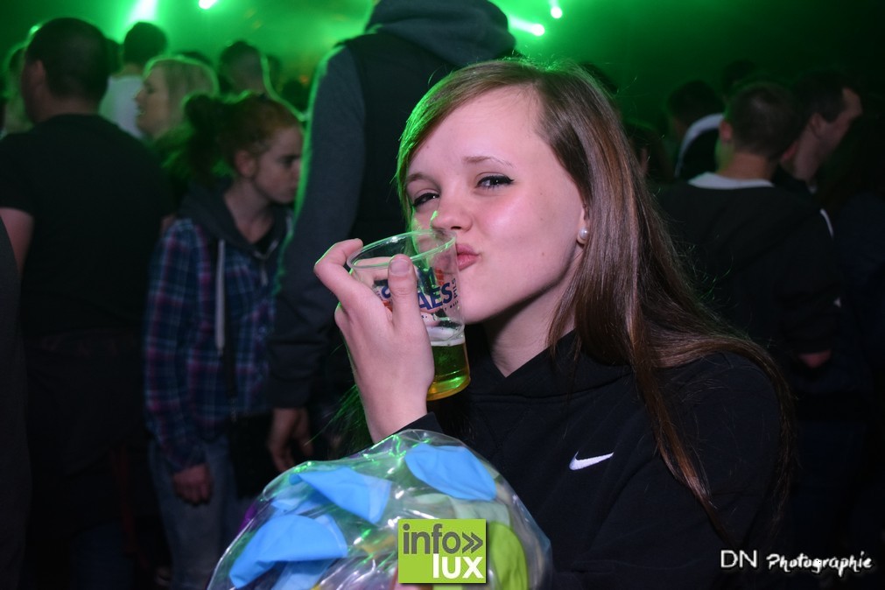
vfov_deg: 28.1
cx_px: 442
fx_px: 1180
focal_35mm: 48
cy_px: 295
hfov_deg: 41.1
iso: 1600
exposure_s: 1/40
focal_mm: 32
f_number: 4.2
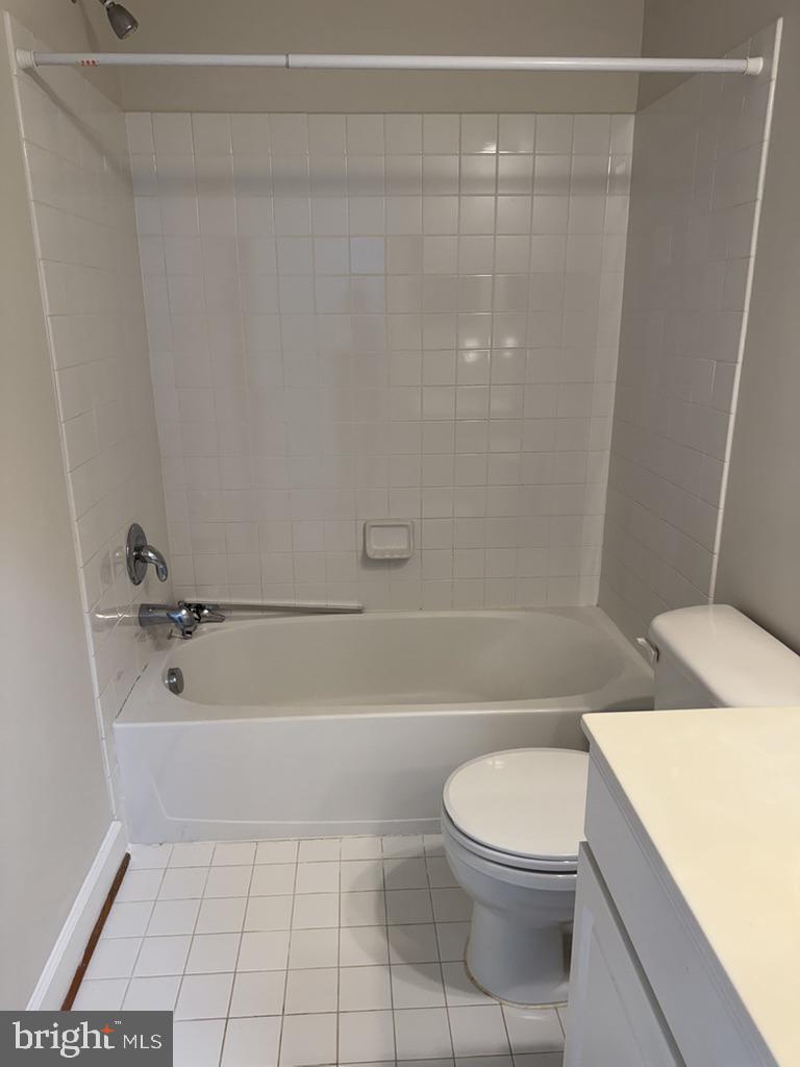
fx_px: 740
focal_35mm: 24
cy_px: 534
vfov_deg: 71.6
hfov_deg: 56.8
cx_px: 400
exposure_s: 1/120
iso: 125
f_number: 1.78
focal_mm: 6.76
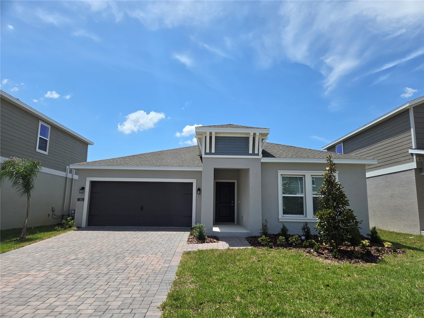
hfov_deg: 73.9
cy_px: 159
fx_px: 282
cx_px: 212
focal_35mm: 23
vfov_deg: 58.9
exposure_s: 1/2921
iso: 32
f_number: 1.8
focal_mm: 5.4
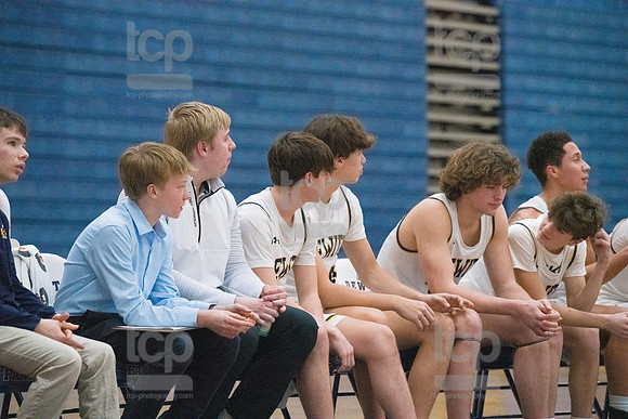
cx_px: 314
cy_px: 210
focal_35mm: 165
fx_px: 2879
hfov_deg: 12.4
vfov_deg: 8.3
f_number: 4.5
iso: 10000
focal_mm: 165
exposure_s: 1/1600
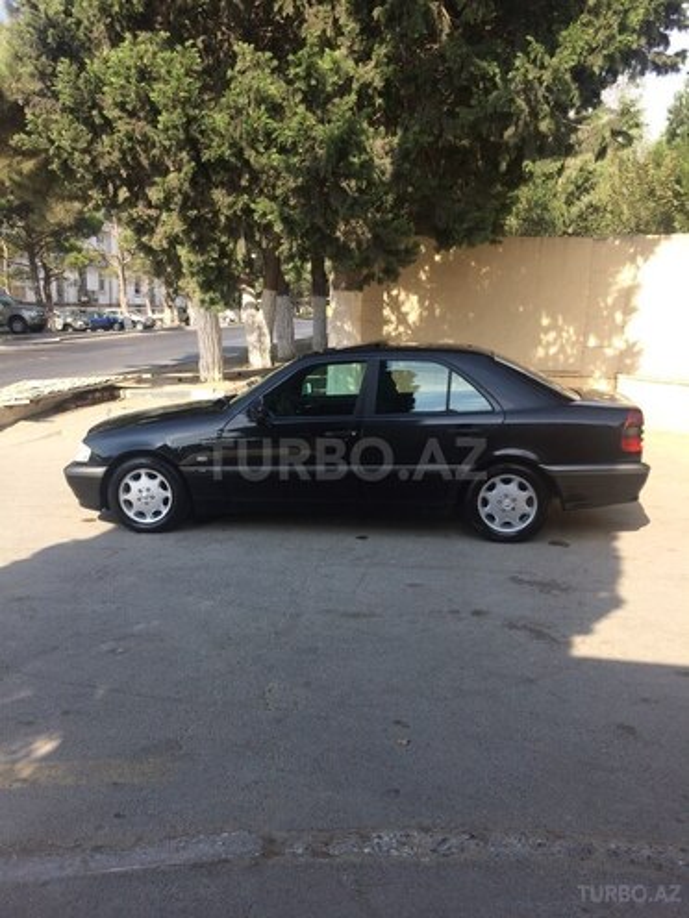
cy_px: 459
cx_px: 344
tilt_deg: -13.4
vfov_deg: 61.7
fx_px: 770
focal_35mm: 29
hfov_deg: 48.2
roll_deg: -2.4
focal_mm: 4.15
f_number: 2.2
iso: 32
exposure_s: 1/805
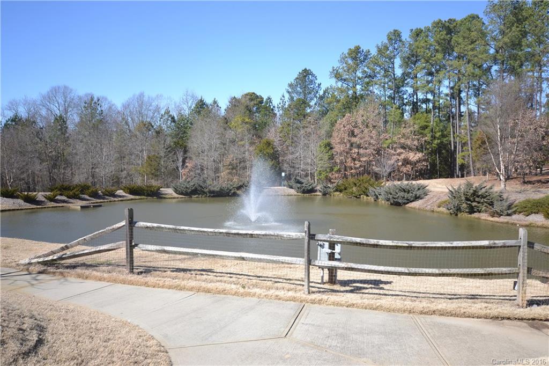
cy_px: 183
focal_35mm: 30
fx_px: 457
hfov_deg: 61.9
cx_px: 274
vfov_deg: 43.6
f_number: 6.3
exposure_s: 1/160
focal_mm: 20
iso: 100
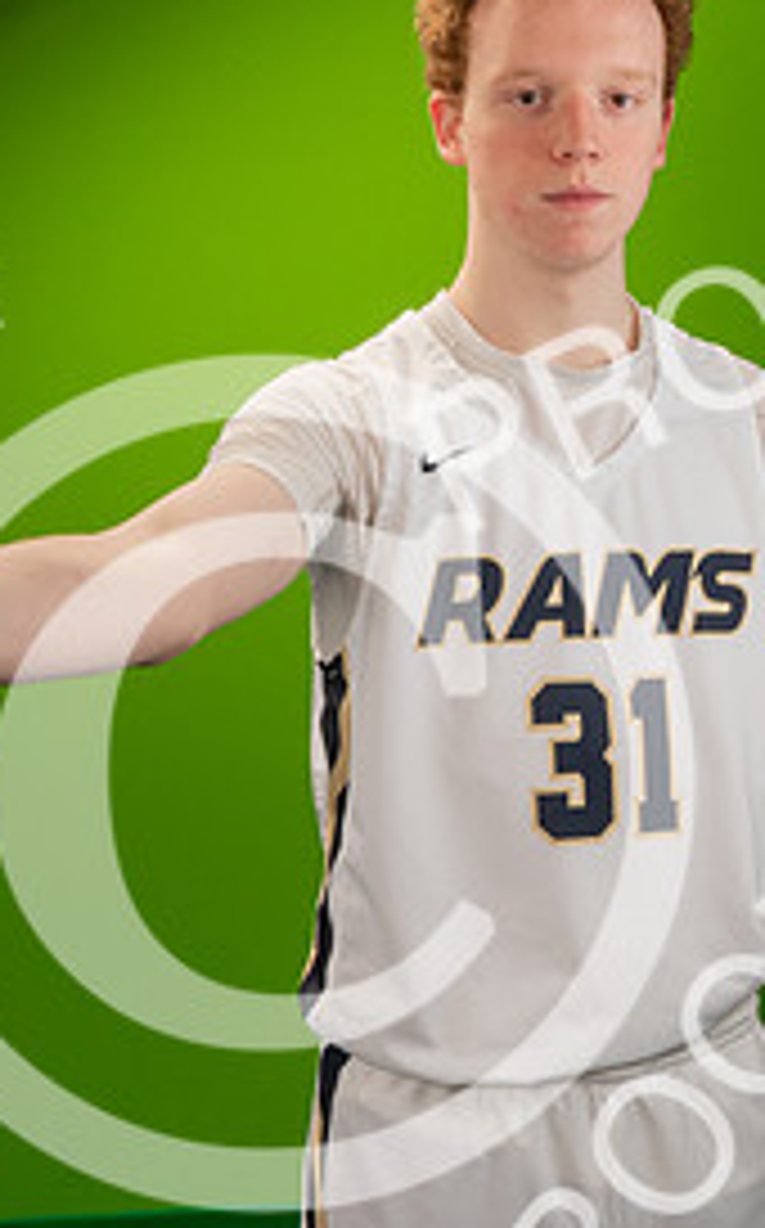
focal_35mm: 73
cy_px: 645
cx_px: 537
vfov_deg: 28.2
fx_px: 2442
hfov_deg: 17.7
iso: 800
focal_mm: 24
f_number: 20
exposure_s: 1/60
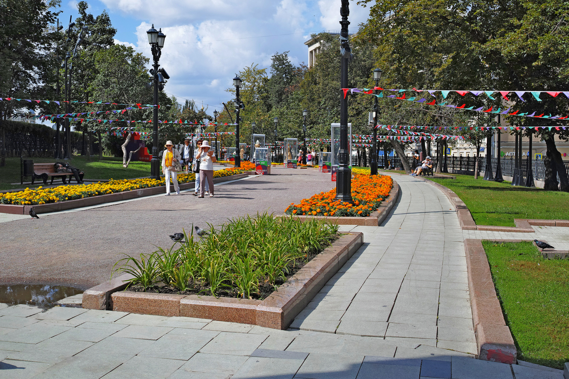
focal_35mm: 45
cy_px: 190
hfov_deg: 43.6
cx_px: 284
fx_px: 711
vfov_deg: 29.9
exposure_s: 1/250
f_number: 8
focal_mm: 30
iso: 100
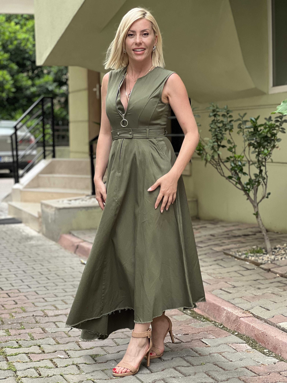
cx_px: 144
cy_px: 192
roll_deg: +0.5
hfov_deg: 19.1
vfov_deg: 25.3
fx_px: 851
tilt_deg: -2.4
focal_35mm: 77
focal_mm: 9
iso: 250
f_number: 2.8
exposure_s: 1/105
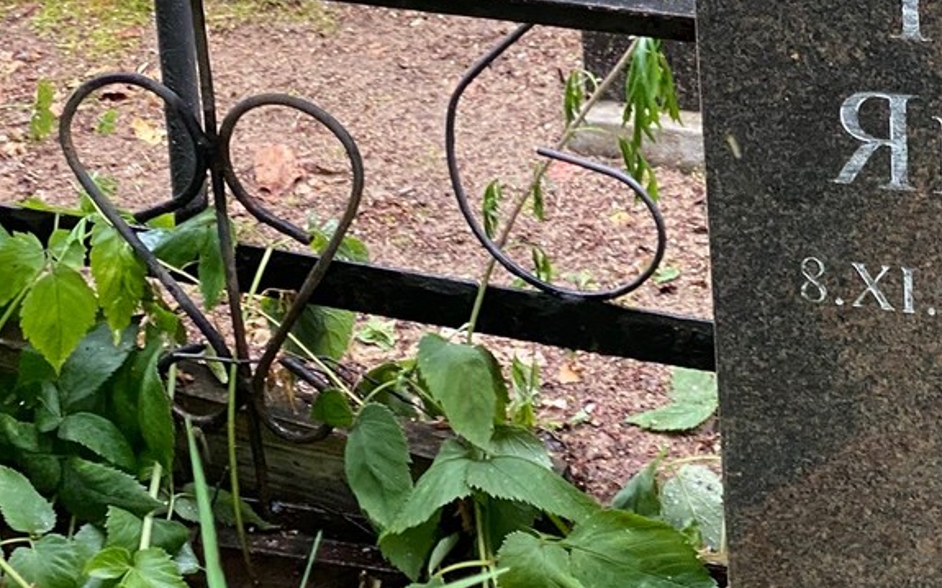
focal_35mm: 138
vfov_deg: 9.4
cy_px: 51
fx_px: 3542
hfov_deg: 14.9
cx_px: 944
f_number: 2
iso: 160
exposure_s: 1/65
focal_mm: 6
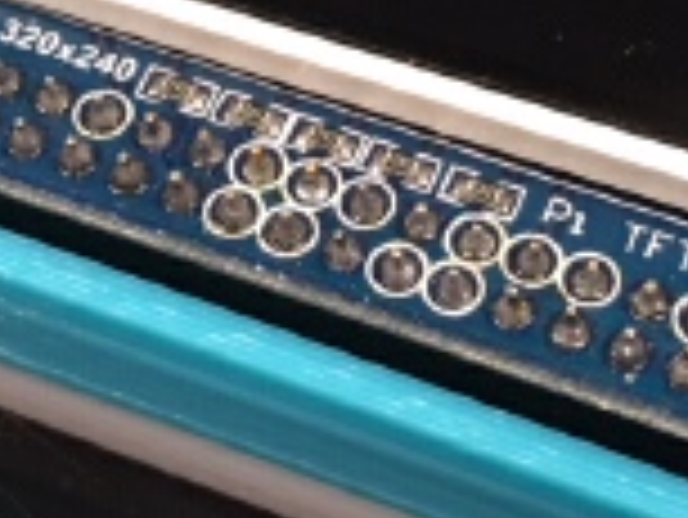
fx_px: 2009
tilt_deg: -52.0
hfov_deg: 19.4
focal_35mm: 101
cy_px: 86
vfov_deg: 14.6
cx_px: 366
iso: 125
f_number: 2.2
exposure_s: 1/33
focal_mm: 4.15
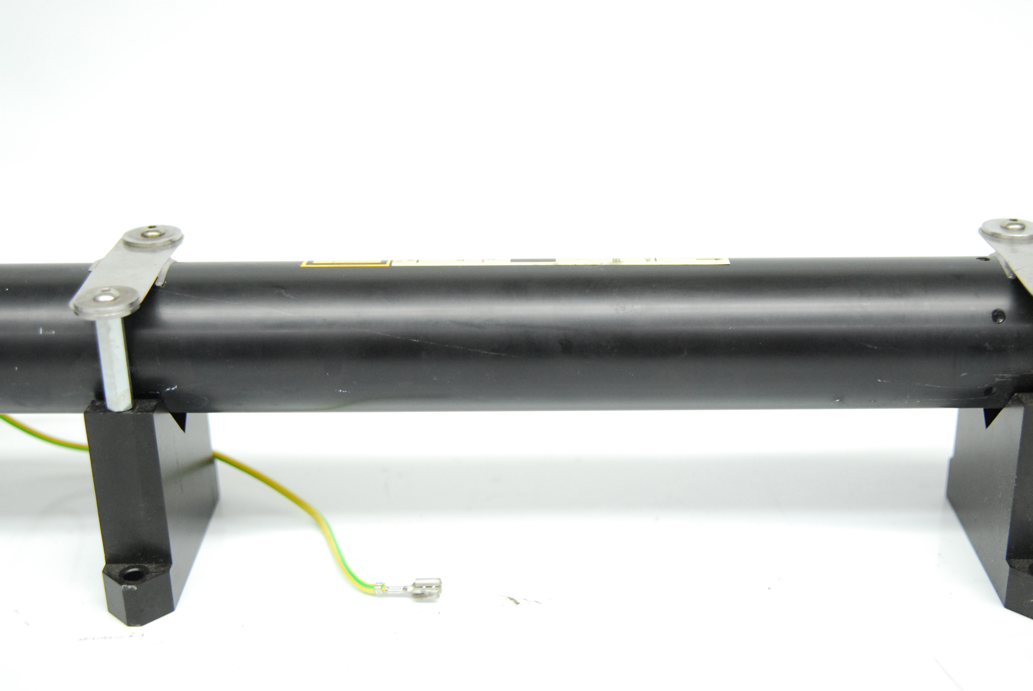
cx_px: 516
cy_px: 346
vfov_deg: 25.8
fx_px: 1508
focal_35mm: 52
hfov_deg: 37.8
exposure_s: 1/100
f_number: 3.2
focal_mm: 35
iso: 800
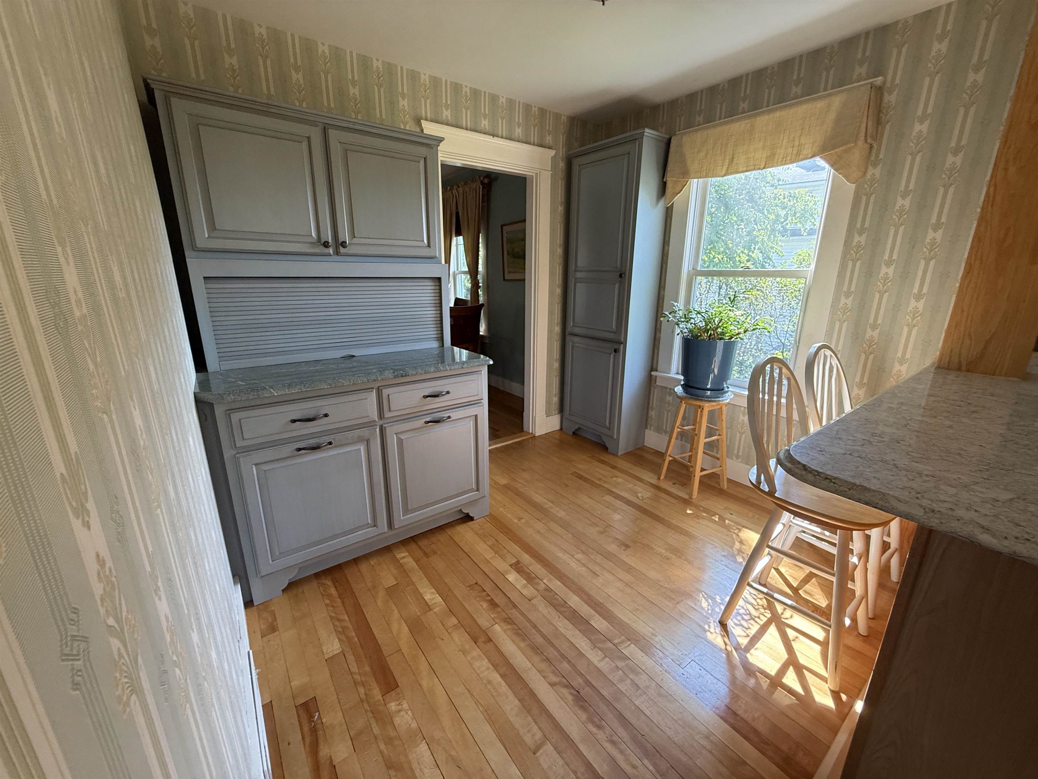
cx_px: 519
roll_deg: +0.7
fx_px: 420
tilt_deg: -15.9
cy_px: 390
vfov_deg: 85.7
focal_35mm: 14
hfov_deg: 102.1
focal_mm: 2.22
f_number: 2.2
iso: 320
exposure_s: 1/120
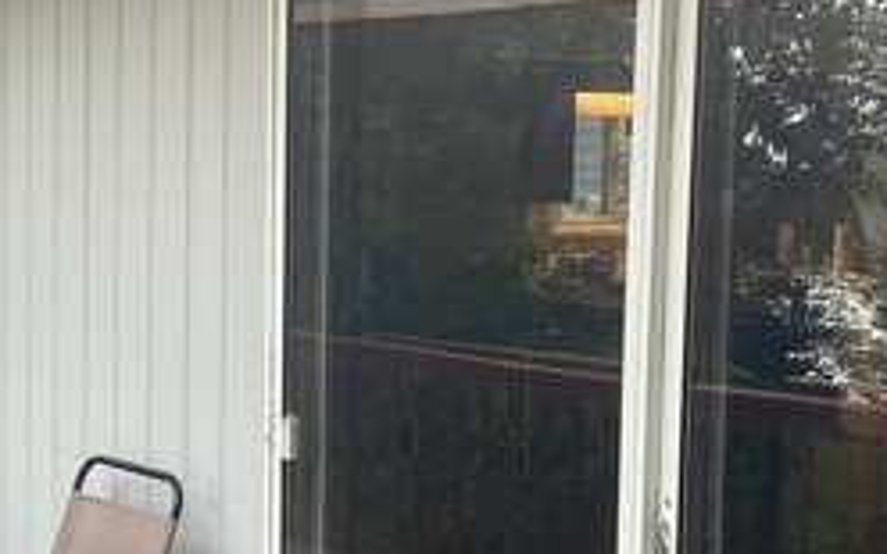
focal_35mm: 74
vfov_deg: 17.6
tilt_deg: -5.5
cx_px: 283
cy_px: 381
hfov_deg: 27.6
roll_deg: +0.0
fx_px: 1789
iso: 125
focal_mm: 4.25
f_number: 1.8
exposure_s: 1/105
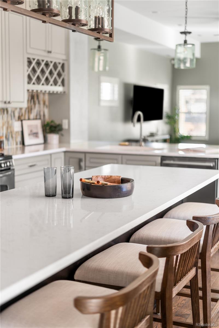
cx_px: 110
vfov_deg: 39.6
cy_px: 164
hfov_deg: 27.0
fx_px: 456
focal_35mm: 50
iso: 100
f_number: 1.8
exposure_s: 1/15
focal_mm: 50
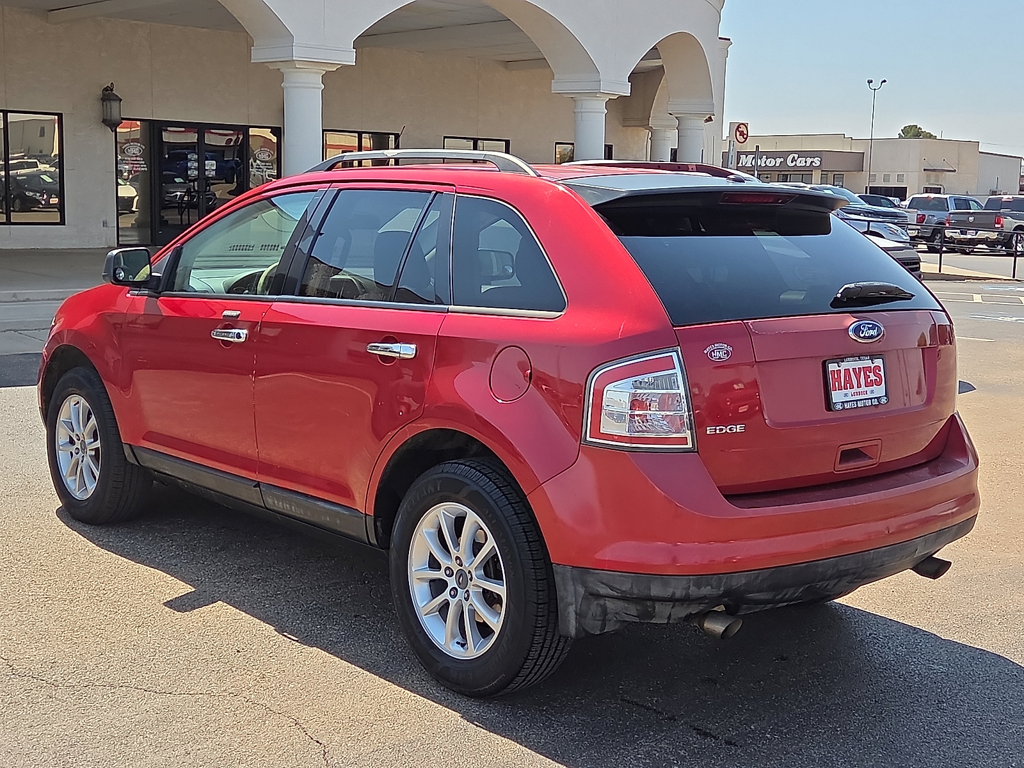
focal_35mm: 45
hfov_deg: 42.1
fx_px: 1331
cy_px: 384
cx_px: 512
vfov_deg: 32.2
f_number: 1.8
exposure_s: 1/1250
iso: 25
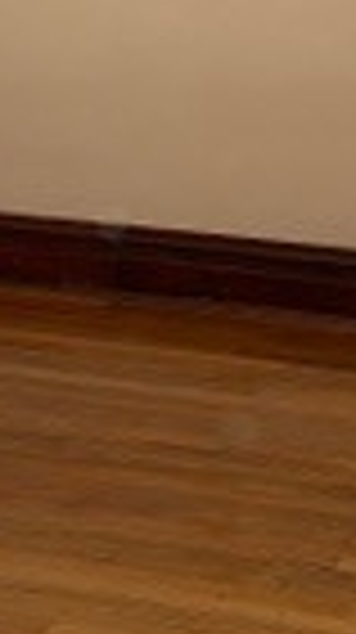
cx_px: 14
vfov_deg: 16.6
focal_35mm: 119
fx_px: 2003
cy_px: -288
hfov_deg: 10.1
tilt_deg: -1.9
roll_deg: +2.3
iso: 125
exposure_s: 1/120
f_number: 1.8
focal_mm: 6.93
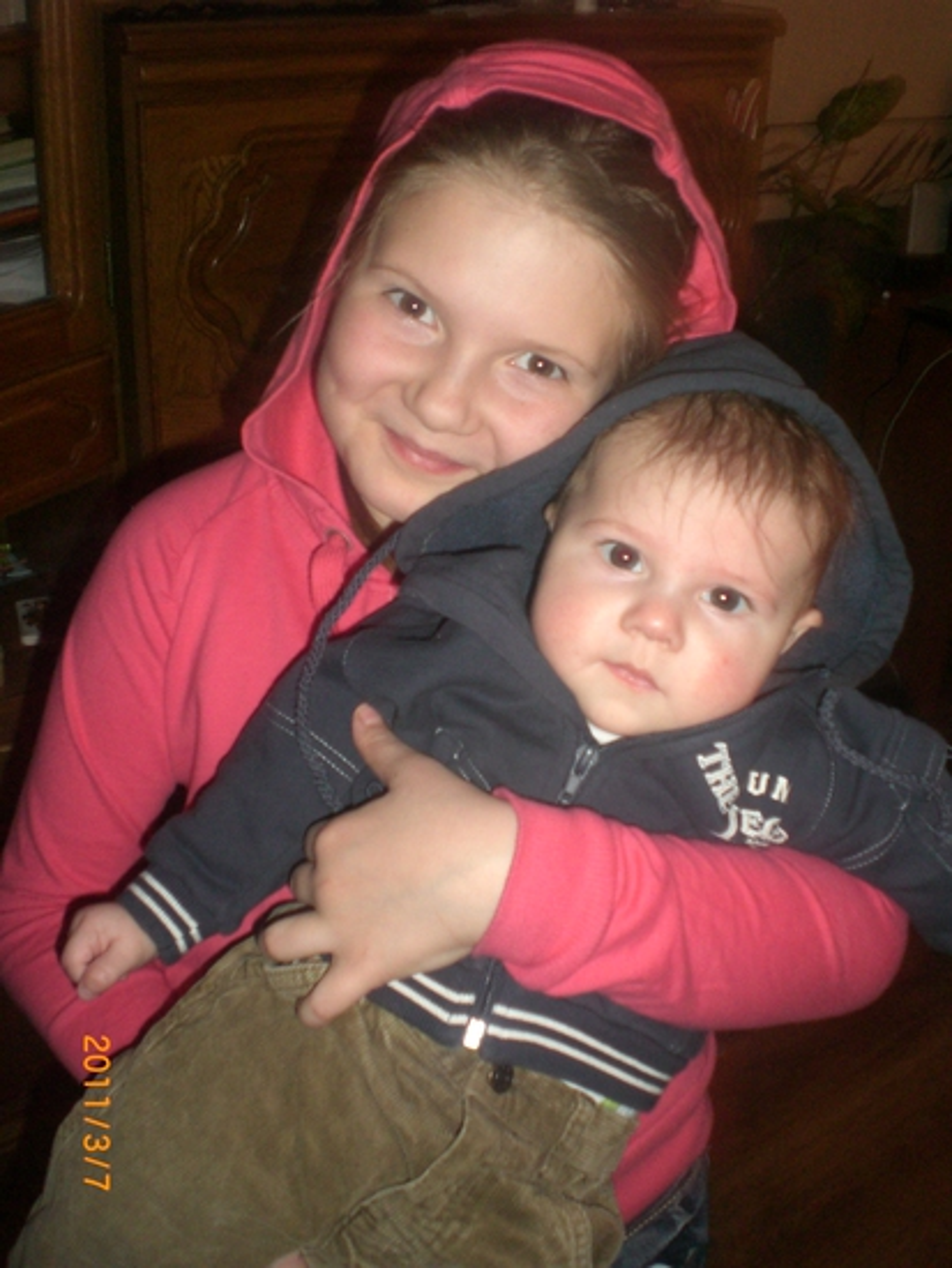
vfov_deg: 49.0
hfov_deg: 37.7
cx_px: 476
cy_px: 634
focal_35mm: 38
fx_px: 1392
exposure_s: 1/60
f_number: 3.1
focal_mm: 6.3
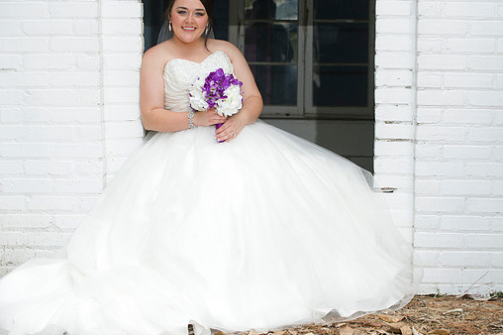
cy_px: 154
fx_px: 1564
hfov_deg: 18.3
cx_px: 255
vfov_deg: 12.2
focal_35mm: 112
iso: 320
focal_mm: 98
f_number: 4
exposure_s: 1/250
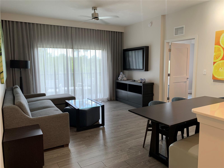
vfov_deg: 53.1
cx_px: 112
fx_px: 168
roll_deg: +0.6
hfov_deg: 67.3
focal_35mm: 26
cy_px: 84
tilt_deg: -7.6
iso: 64
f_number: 1.8
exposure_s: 1/60
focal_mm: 4.25
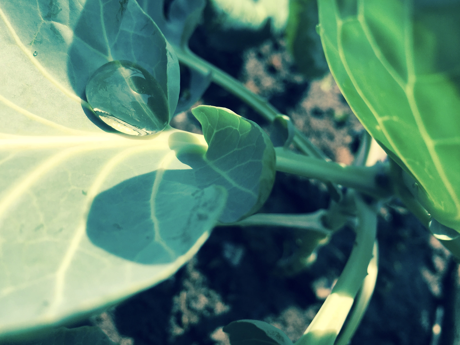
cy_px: 149
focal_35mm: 36
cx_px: 252
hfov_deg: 51.3
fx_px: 478
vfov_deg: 39.6
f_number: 2.2
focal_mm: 4.15
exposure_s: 1/884
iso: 25
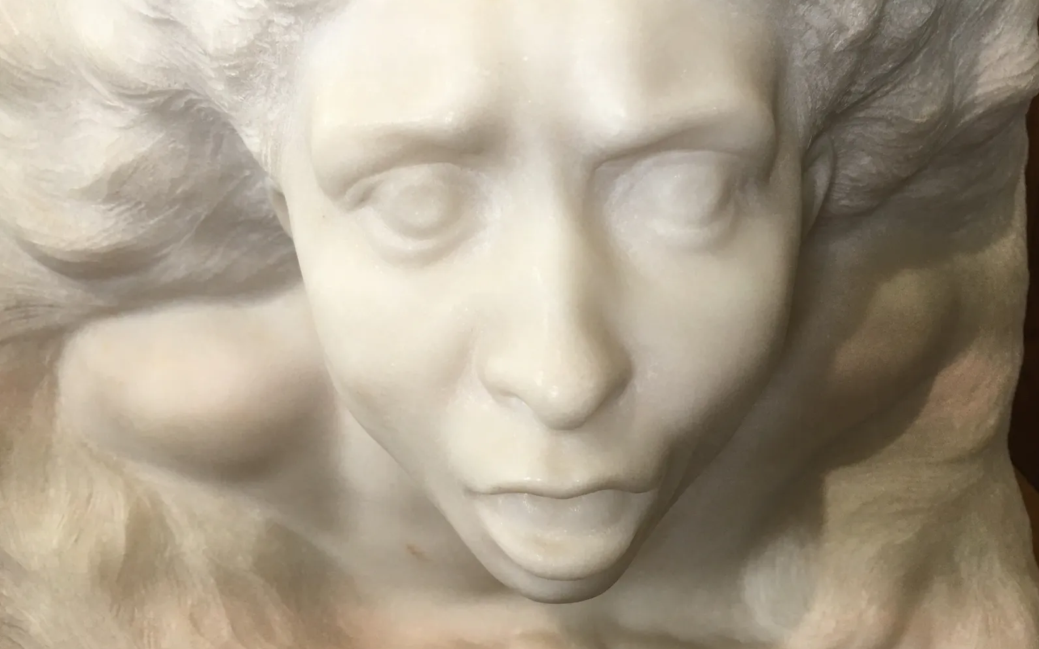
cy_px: 281
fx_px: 878
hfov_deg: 61.2
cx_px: 523
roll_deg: +3.4
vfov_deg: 40.5
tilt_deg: -23.7
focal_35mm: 31
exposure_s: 1/30
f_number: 2.2
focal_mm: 4.15
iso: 40
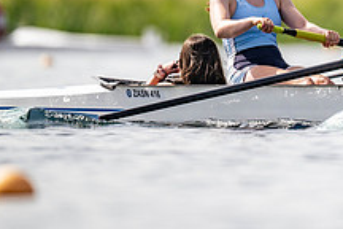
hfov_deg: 1.3
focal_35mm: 1612
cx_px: 441
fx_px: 15358
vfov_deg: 0.9
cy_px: 42
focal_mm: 600
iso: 160
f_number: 4
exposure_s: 1/2500
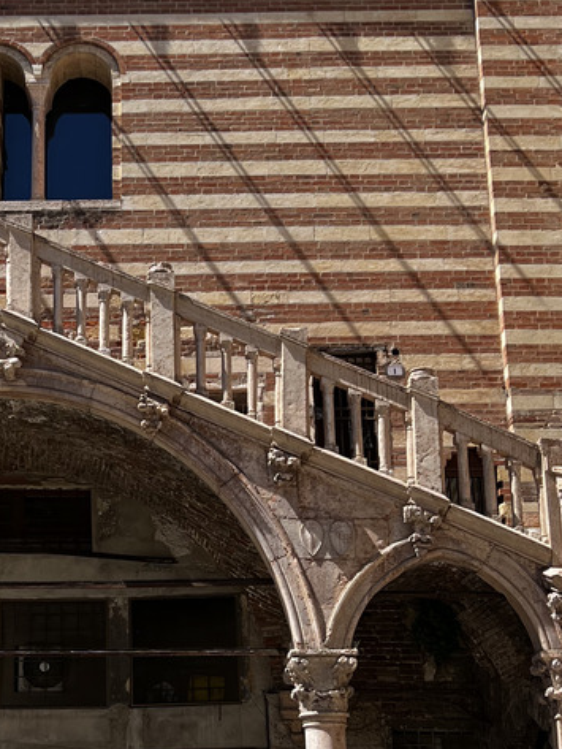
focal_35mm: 66
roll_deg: -0.2
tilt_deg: +17.8
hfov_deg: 21.9
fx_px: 1428
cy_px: 473
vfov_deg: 29.3
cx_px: 89
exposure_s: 1/2762
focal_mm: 5.7
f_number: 1.5
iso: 50
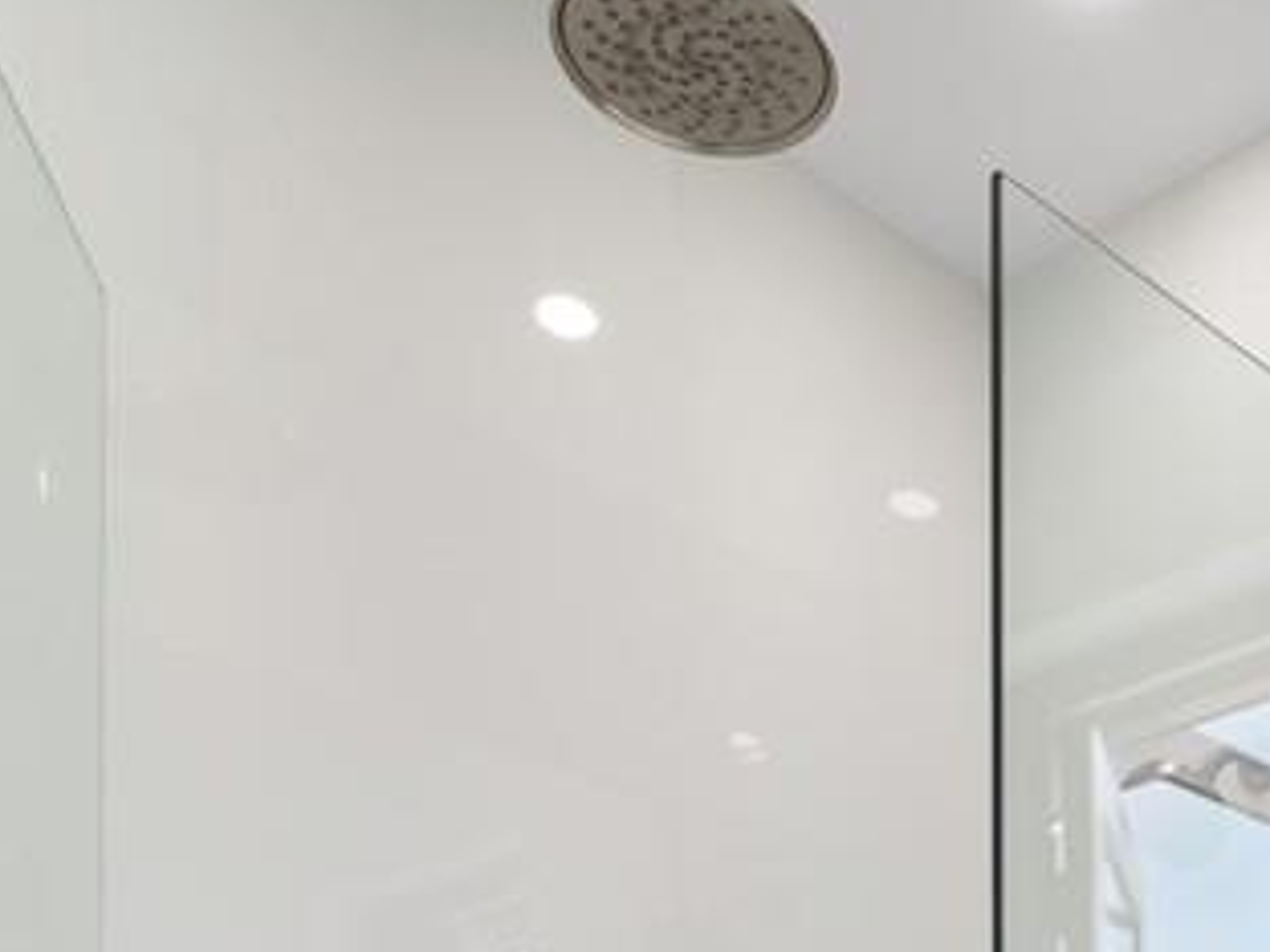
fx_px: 1688
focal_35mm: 46
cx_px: 1270
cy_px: 1448
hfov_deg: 37.0
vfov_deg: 24.3
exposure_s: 1/20
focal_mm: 7
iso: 200
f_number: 7.1
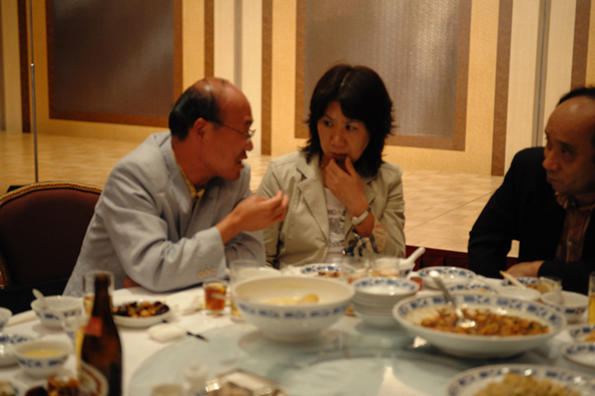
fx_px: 1156
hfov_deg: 28.9
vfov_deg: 19.4
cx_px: 298
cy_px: 198
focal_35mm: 70
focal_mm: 70
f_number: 2.8
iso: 2000
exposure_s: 1/125
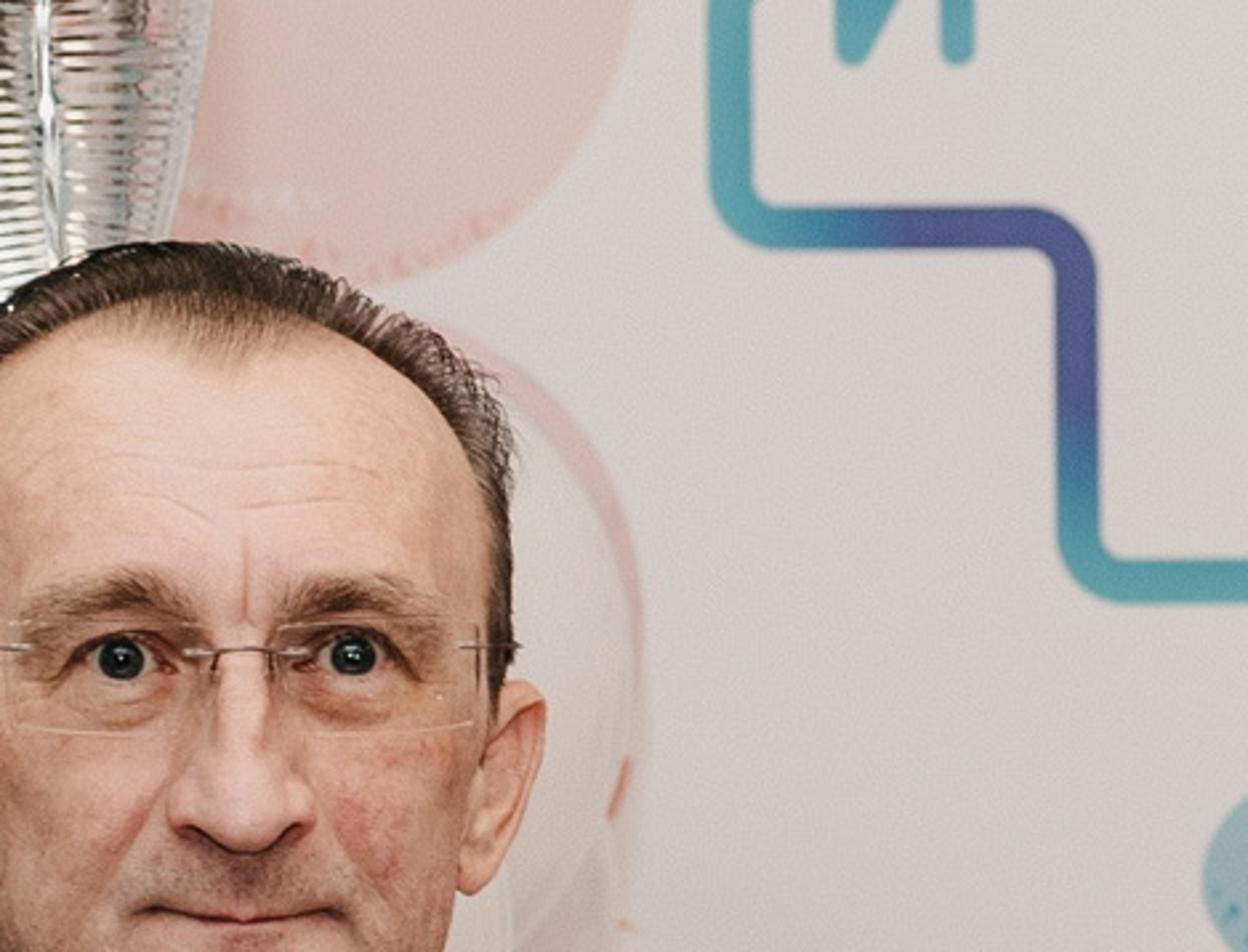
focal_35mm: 234
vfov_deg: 6.3
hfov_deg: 8.1
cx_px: 2313
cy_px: 1597
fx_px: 8491
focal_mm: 35
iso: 320
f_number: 4.5
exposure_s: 1/160
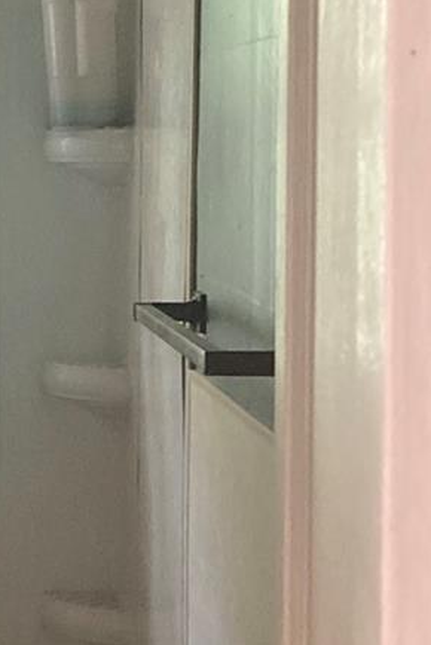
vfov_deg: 19.7
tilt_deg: -0.2
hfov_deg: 12.4
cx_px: -302
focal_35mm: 103
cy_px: 162
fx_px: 1847
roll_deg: -0.7
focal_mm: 3.99
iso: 250
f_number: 1.8
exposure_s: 1/60
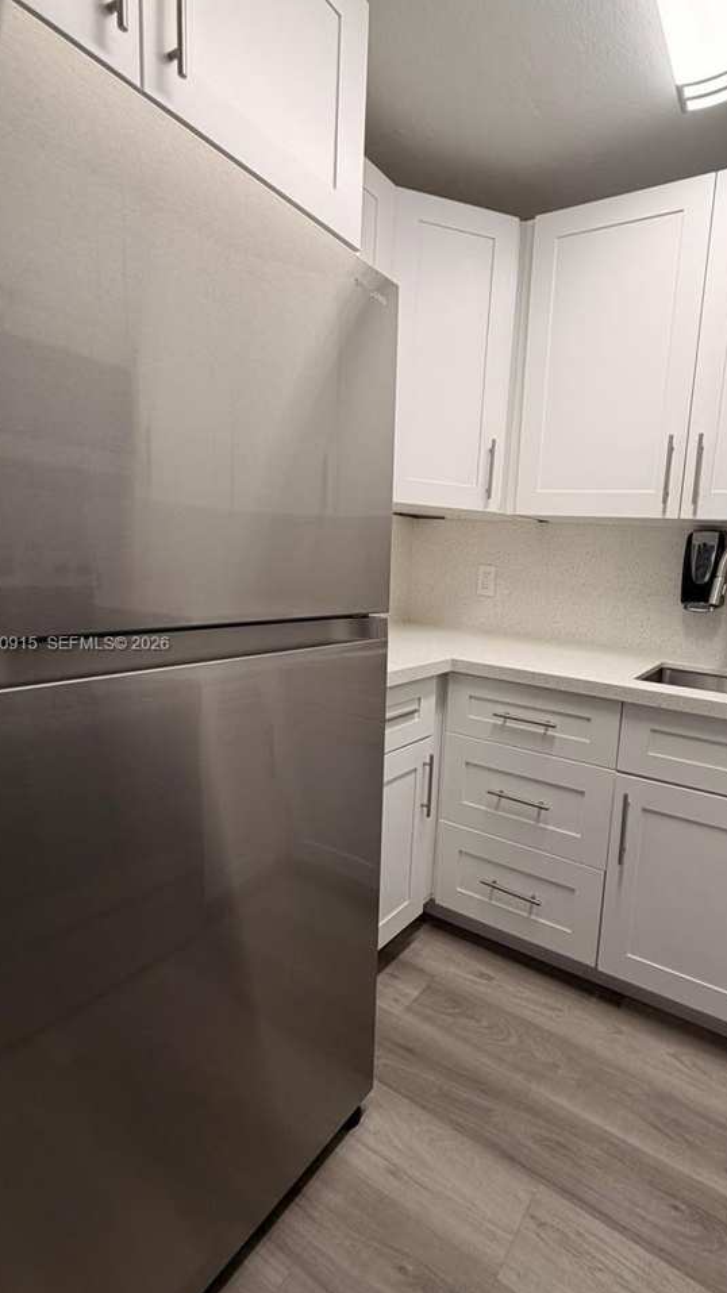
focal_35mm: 17
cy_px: 644
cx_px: 488
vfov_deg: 95.9
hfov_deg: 62.2
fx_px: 583
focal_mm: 2.22
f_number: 2.2
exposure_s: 1/120
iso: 100
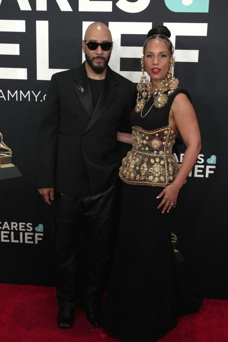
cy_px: 171
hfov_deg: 31.2
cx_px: 114
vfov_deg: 45.4
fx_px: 408
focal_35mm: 43
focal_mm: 43
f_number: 6.3
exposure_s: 1/500
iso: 2000
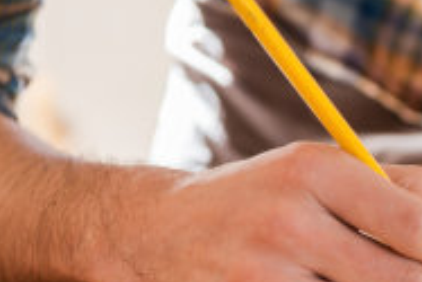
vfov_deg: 6.0
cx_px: 485
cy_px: 253
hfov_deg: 8.9
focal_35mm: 229
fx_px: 2686
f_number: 3.5
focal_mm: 70
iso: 200
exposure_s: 1/50
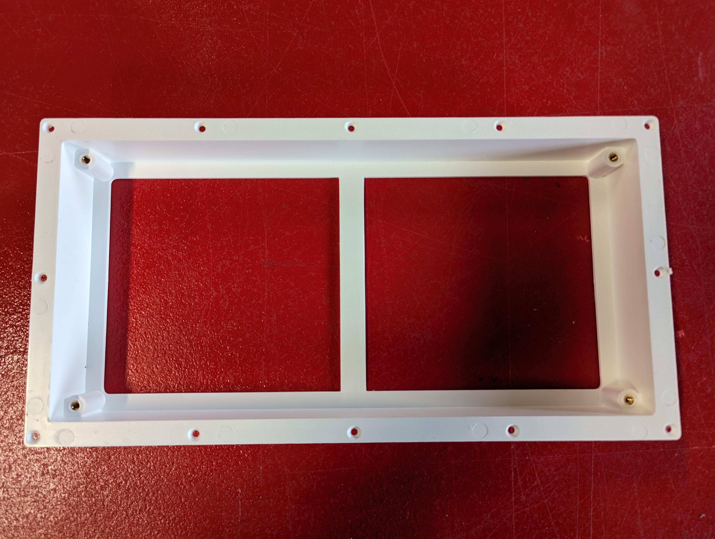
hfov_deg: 71.5
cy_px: 270
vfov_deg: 56.9
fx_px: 496
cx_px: 358
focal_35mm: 24
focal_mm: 6.81
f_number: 1.85
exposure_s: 1/50
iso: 61
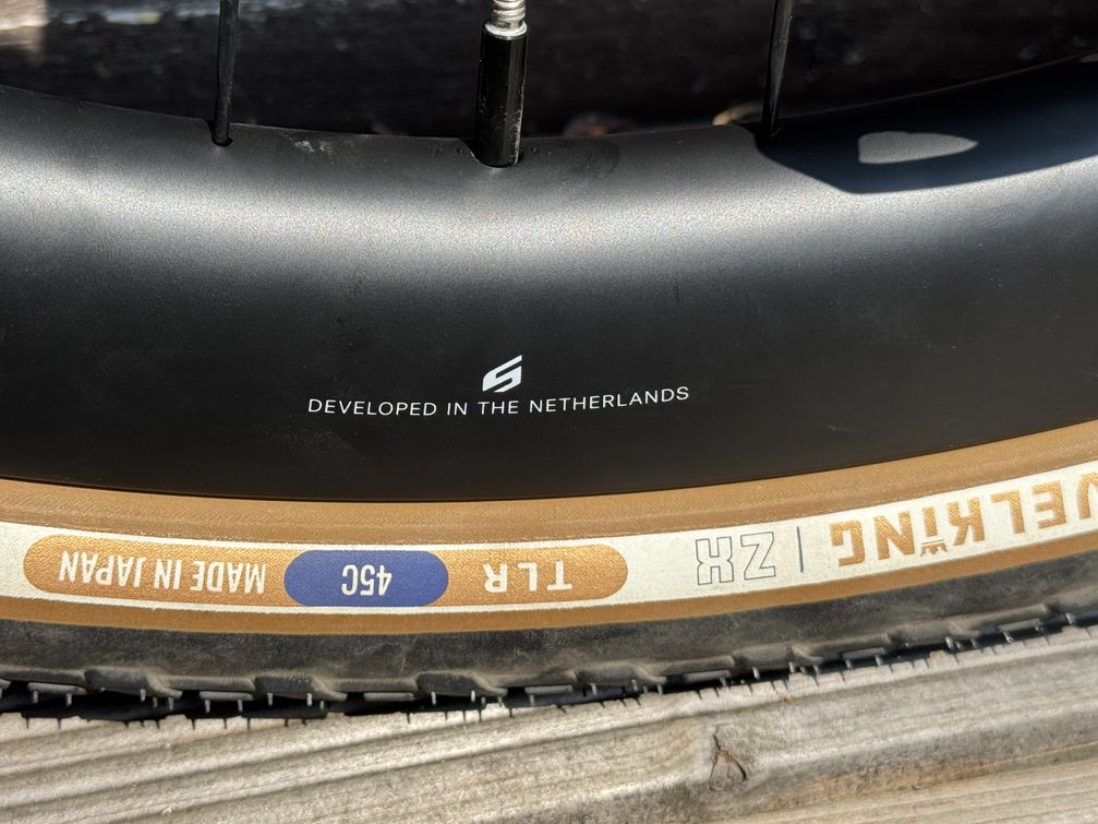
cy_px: 369
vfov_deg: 24.0
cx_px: 497
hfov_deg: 31.7
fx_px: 1935
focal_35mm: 61
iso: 64
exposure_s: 1/3096
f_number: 1.78
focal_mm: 6.76
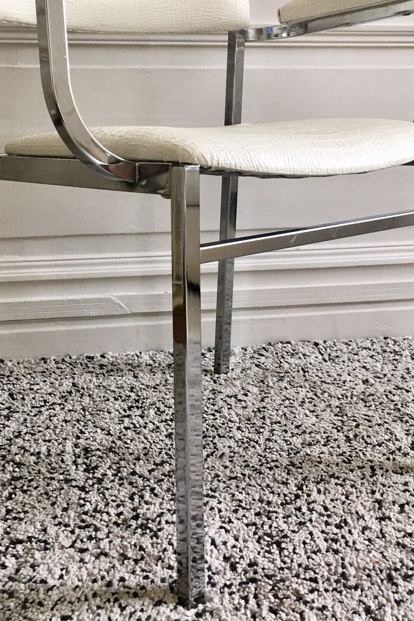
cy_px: 223
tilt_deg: -10.8
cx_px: 167
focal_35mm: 47
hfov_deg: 28.6
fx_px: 811
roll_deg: -1.3
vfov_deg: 41.5
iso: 64
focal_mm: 4.15
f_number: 2.2
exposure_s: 1/33
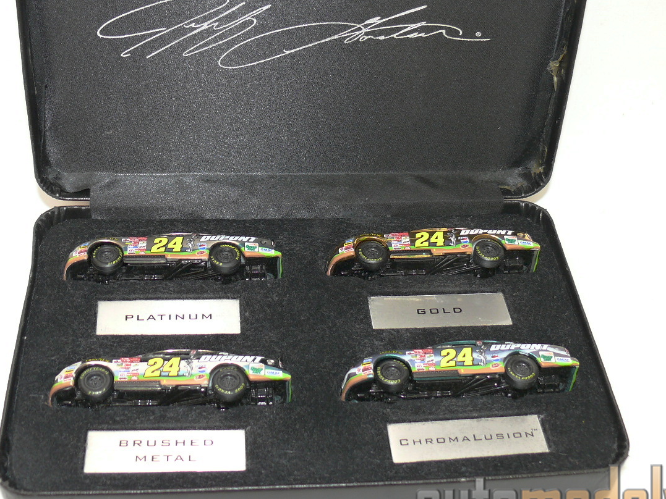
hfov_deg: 36.7
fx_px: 1001
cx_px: 273
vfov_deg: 27.9
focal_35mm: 52
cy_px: 189
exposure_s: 1/30
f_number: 2.8
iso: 100
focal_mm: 7.4
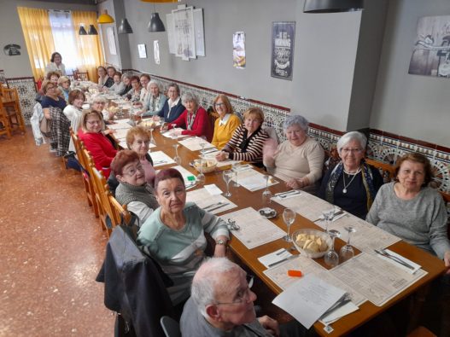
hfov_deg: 69.4
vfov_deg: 54.9
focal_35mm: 25
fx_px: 325
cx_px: 225
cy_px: 168
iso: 320
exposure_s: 1/33
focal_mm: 4.6
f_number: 2
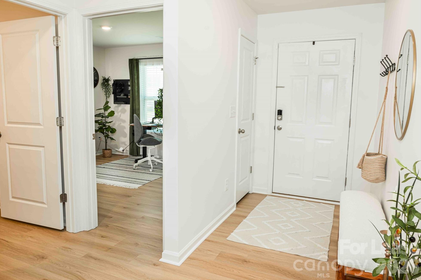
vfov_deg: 51.3
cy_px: 136
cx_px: 203
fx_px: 292
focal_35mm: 25
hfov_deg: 71.5
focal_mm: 24
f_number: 11
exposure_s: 1/3
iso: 100
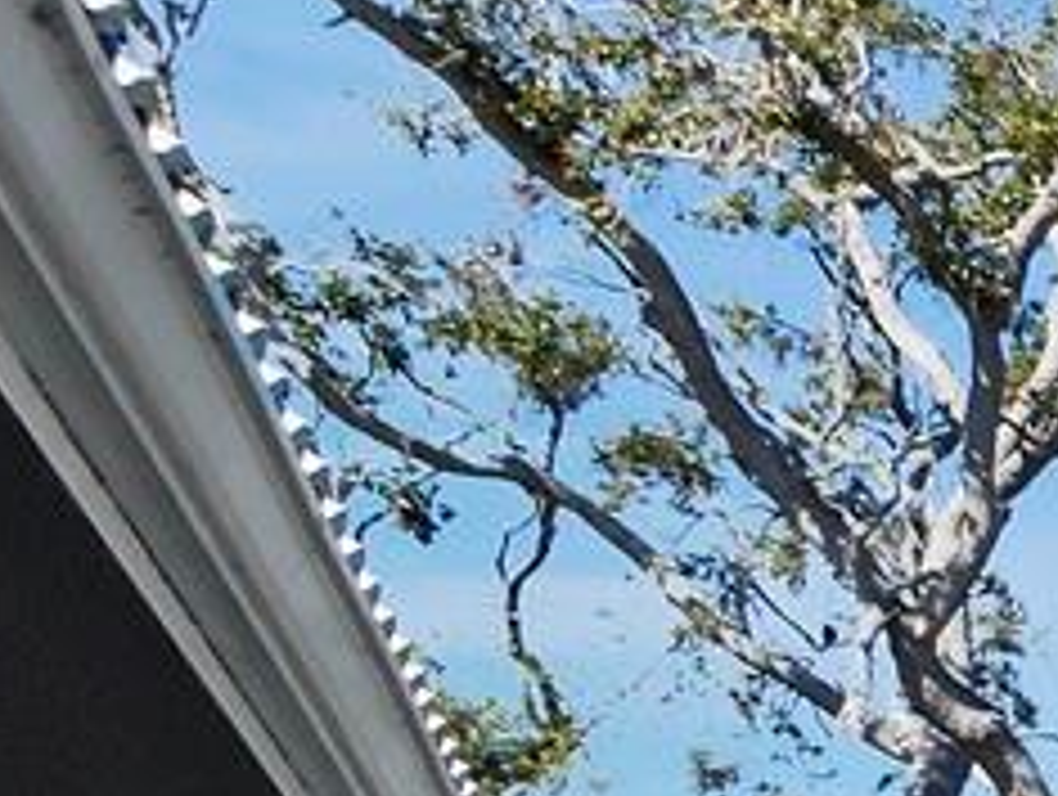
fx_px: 2908
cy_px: 1525
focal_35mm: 95
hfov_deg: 11.4
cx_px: 3179
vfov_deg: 13.6
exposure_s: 1/160
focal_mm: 7
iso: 400
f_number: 11
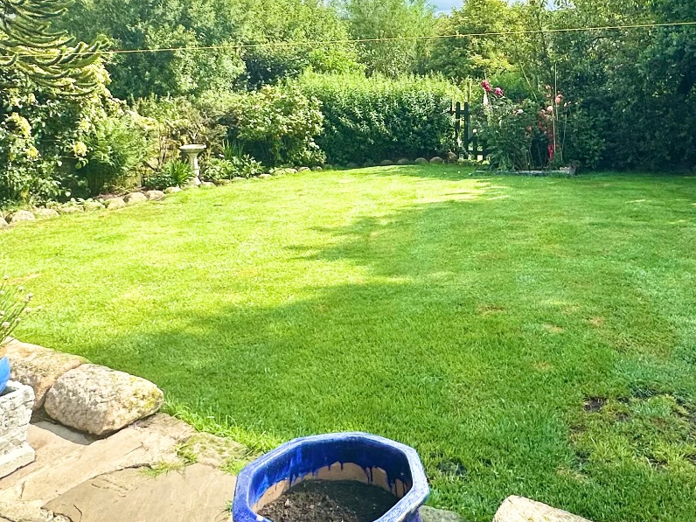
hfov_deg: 51.1
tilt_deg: -1.7
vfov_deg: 37.0
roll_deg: -0.2
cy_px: 49
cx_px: 409
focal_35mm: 36
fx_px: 724
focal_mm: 2.22
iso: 40
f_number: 2.2
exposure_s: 1/1595
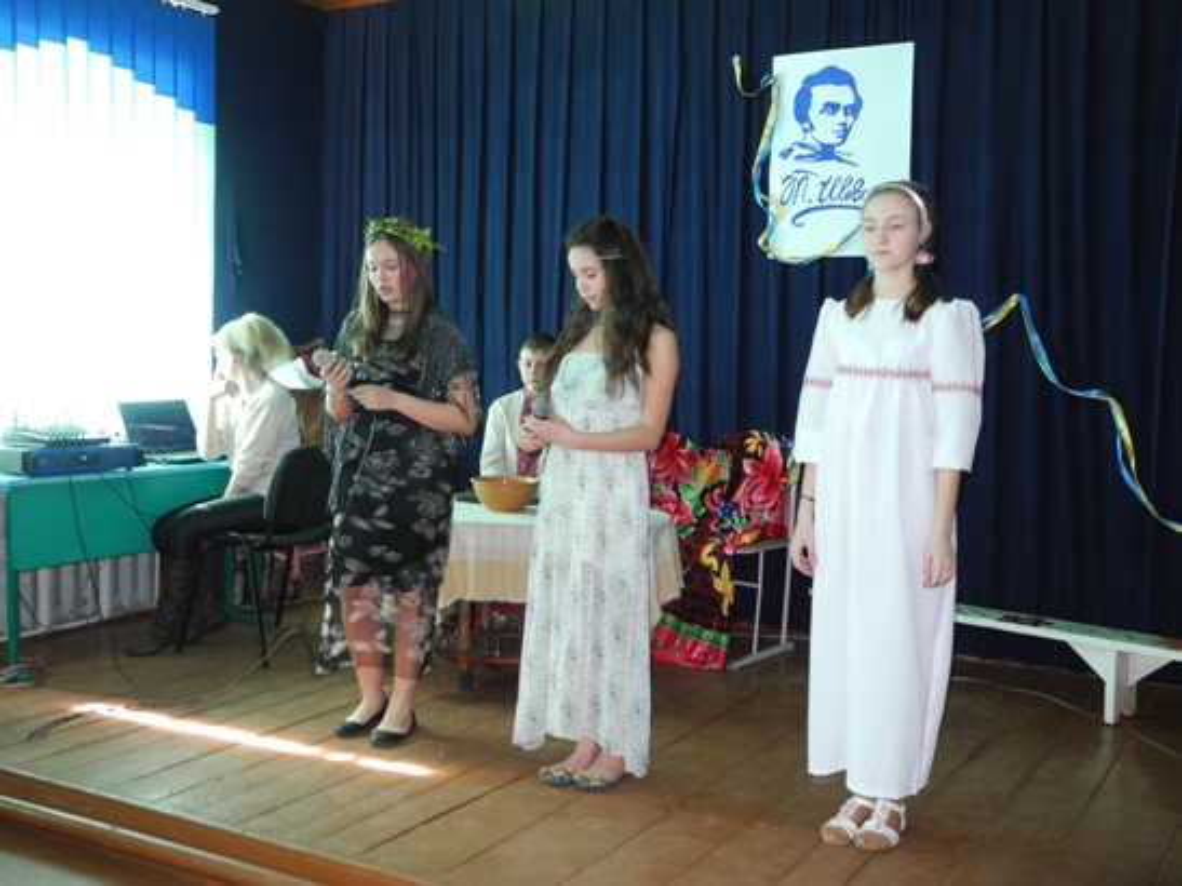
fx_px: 1297
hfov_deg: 49.0
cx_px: 591
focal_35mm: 38
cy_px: 443
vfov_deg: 37.7
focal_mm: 8.1
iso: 200
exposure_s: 1/30
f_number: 3.2
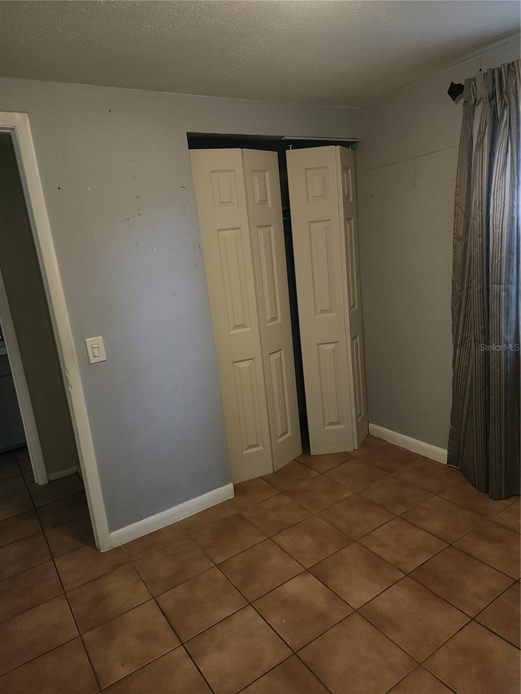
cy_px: 347
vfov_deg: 73.9
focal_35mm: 23
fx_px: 462
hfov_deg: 58.9
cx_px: 260
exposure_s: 1/30
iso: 100
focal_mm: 6.4
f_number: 1.8
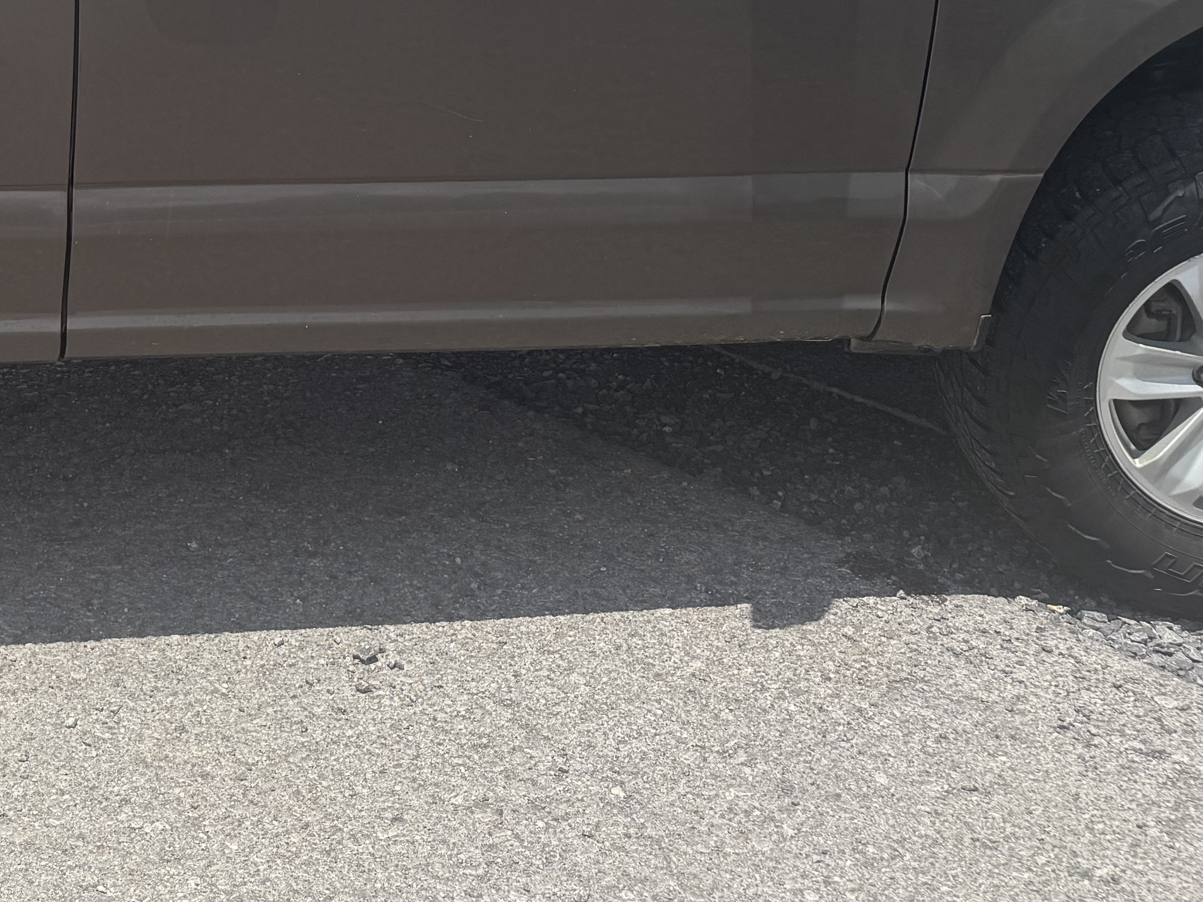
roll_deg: +0.9
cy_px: -116
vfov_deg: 23.9
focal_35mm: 57
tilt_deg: -10.3
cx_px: -46
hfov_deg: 30.9
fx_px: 1981
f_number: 1.78
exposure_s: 1/4950
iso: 80
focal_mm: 6.76
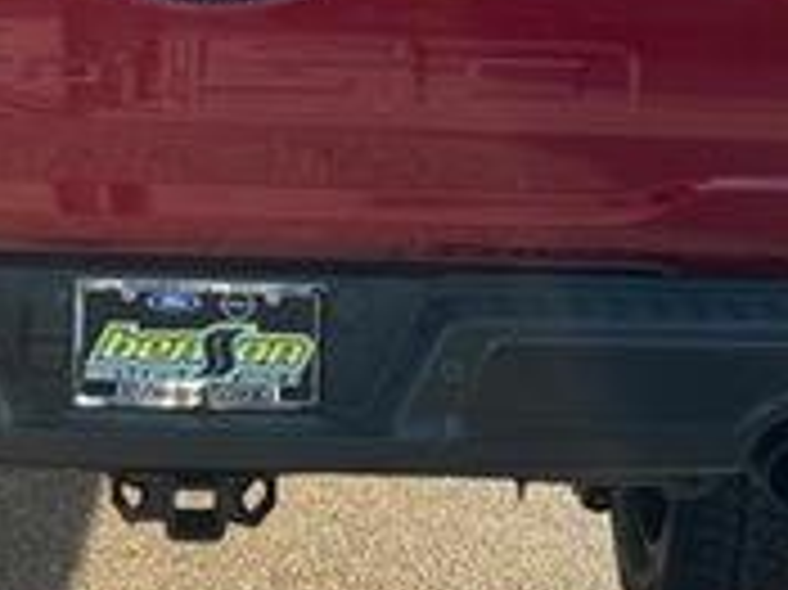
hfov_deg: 14.2
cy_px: 63
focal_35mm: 138
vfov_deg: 10.7
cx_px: 176
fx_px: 3139
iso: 64
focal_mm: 6.76
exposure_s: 1/995
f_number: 1.78
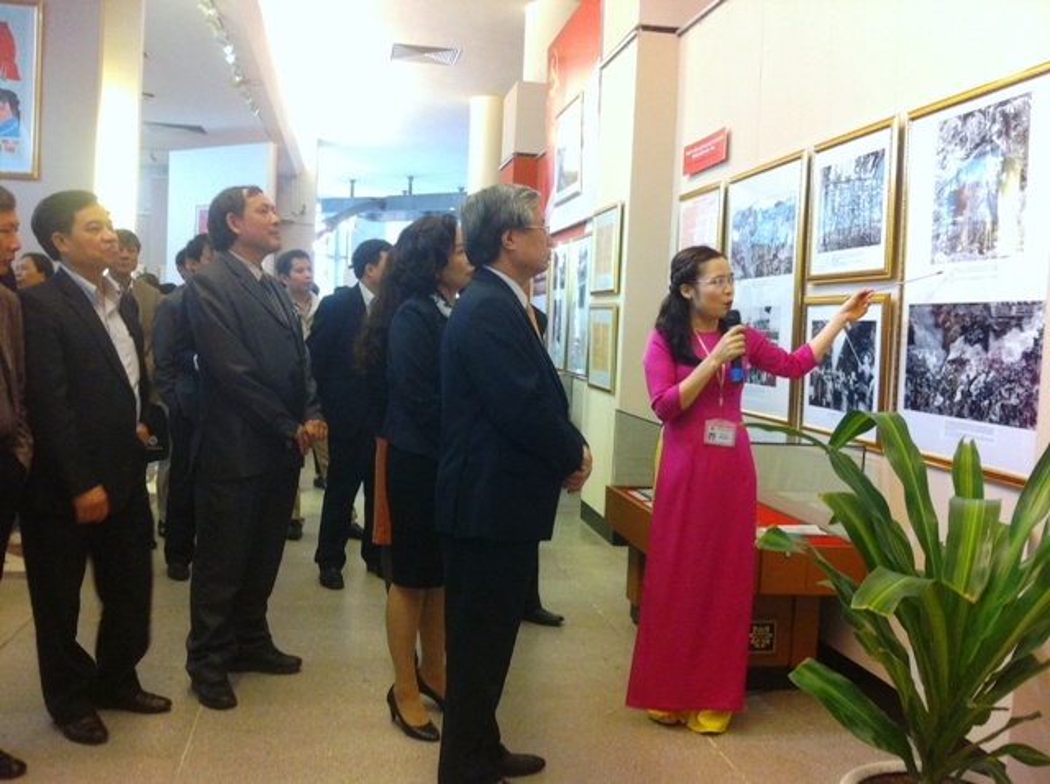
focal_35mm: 35
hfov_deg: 52.7
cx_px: 525
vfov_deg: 40.6
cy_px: 392
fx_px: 1060
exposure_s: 1/15
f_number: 2.8
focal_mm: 3.85
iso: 200
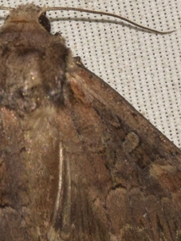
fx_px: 2973
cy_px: 156
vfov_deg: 4.6
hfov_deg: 3.5
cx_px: 46
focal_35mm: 427
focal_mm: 140
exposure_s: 1/200
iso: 500
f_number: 14
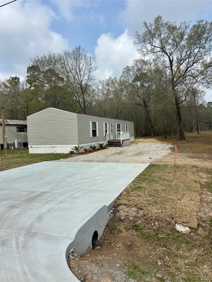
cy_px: 141
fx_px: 212
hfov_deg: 53.1
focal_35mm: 26
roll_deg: +0.8
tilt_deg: -2.5
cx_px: 106
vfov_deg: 67.3
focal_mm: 5.96
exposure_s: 1/4255
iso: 50
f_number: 1.6
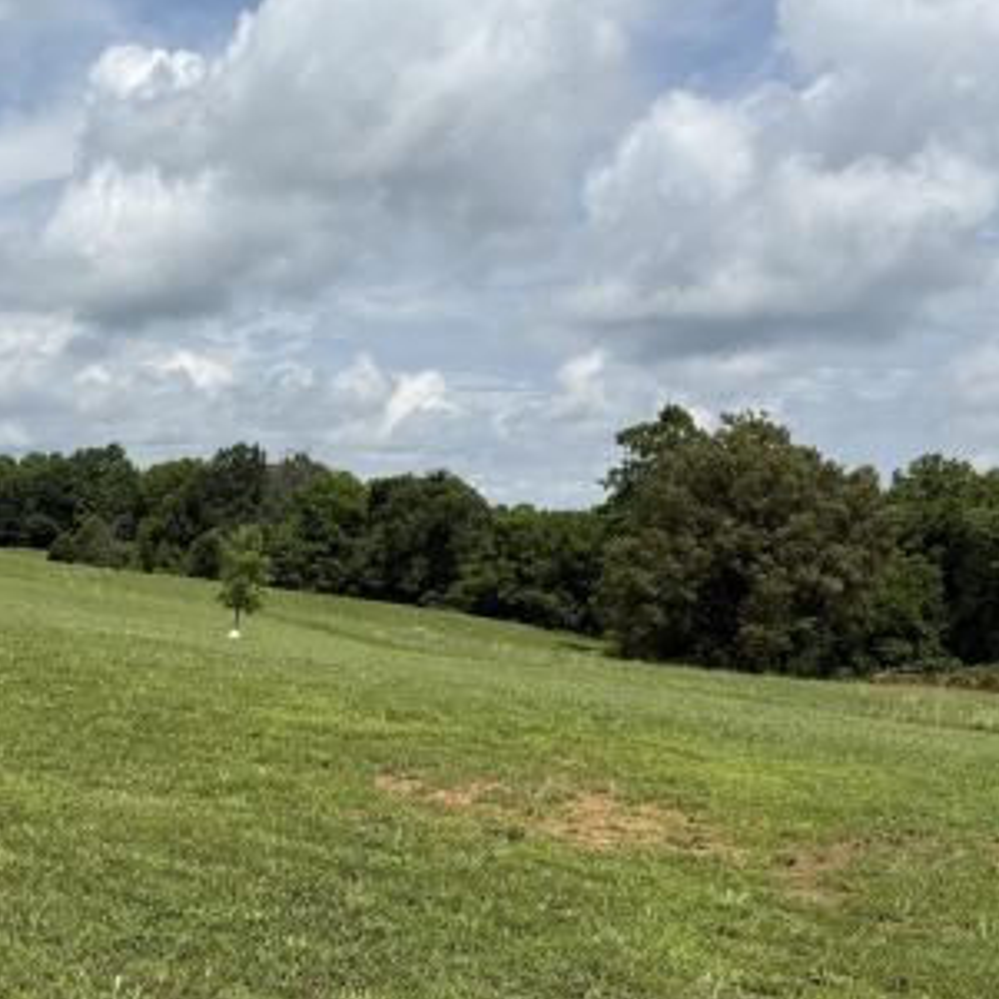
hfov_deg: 34.3
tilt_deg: -6.3
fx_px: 1535
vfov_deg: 35.6
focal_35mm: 47
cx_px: 118
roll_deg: -3.5
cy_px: 690
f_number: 1.78
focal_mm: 6.76
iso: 80
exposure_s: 1/8130
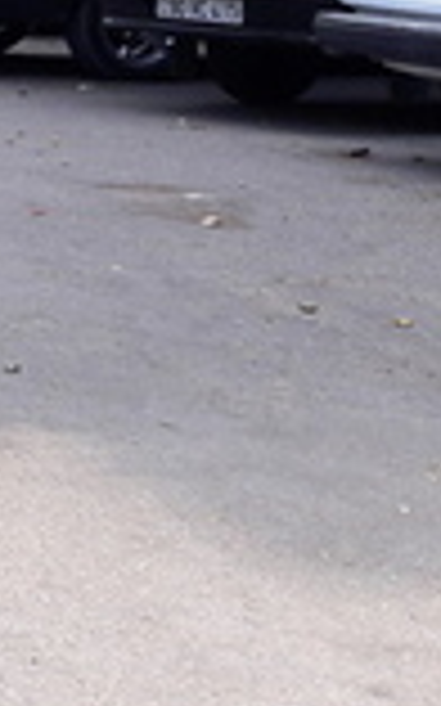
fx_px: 2406
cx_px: -792
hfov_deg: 8.9
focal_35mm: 125
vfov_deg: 16.3
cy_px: -56
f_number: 1.9
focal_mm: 3.7
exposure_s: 1/250
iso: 40
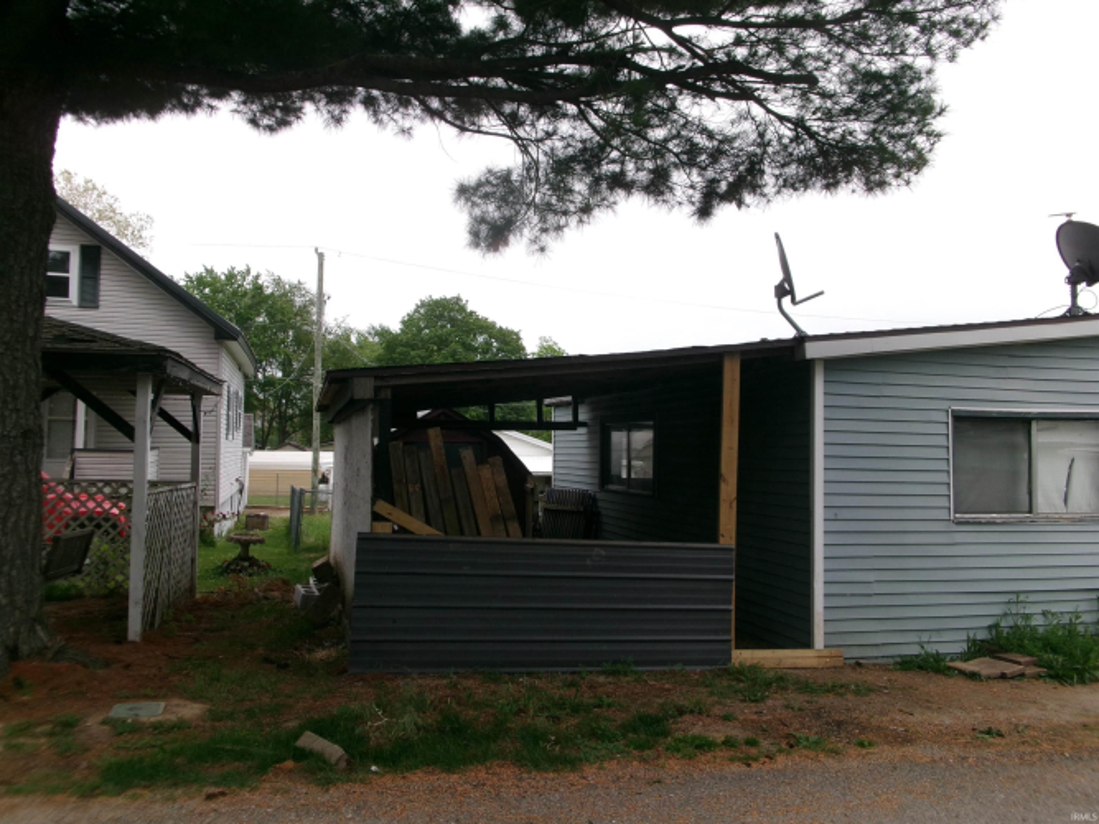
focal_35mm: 28
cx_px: 550
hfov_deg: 63.5
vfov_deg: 49.7
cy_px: 412
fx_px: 889
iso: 100
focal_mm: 5.1
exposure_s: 1/70
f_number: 10.8
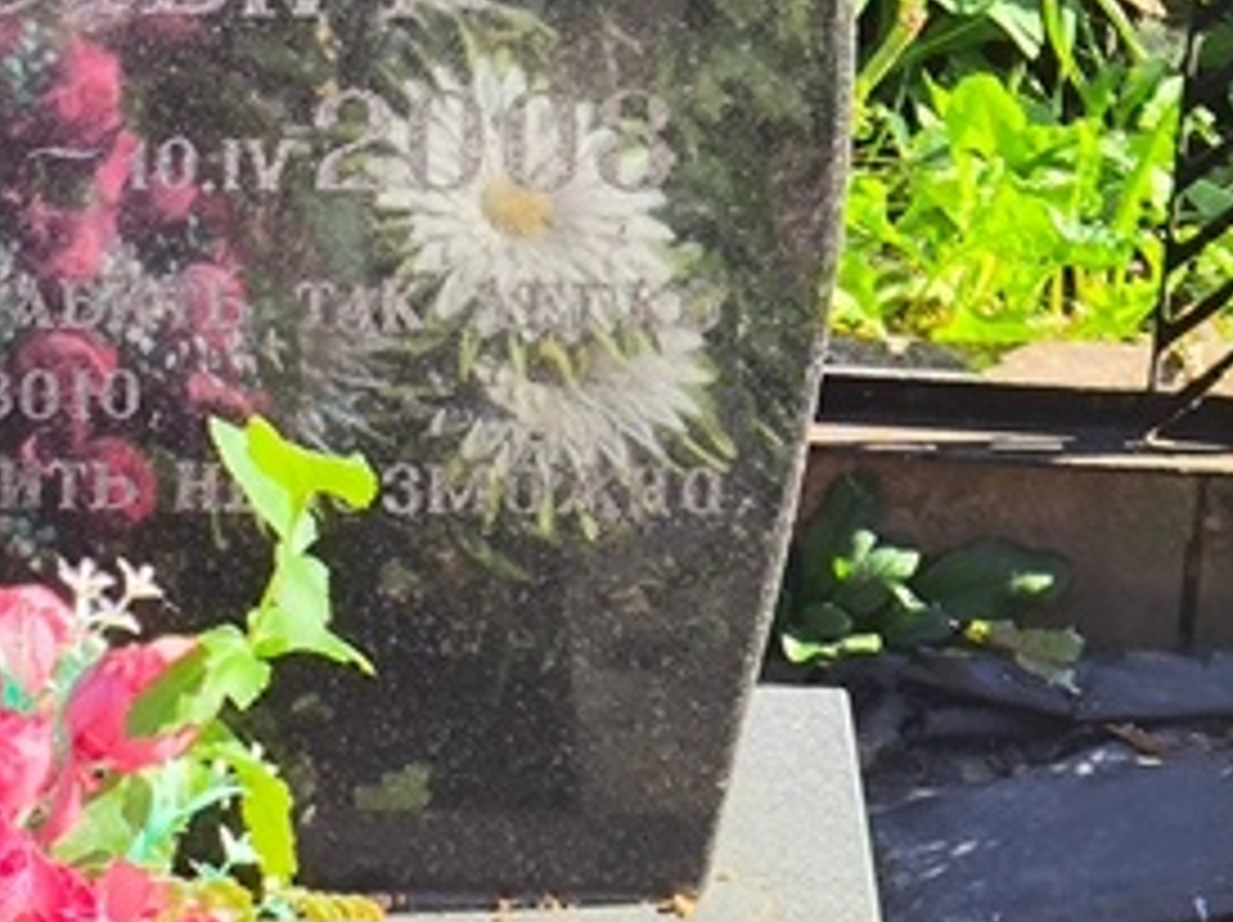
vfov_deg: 10.0
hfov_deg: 13.4
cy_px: -207
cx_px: 115
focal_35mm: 146
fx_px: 5196
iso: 50
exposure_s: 1/411
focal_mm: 4.71
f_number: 1.7
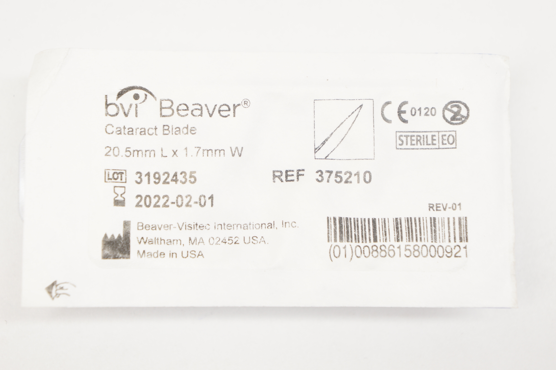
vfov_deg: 18.1
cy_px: 185
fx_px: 1157
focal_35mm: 75
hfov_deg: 27.0
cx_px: 278
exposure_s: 1/60
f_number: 5.6
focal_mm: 50
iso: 400
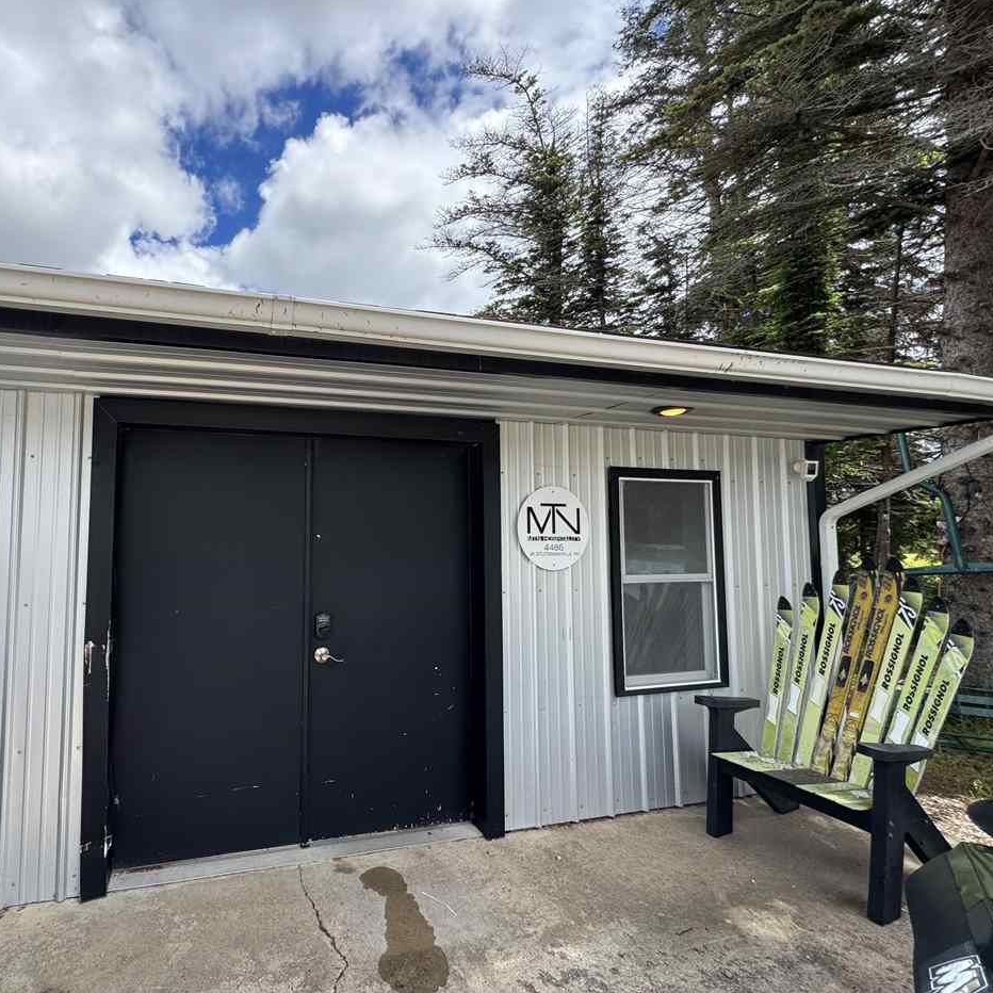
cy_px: 491
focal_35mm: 17
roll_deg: -0.4
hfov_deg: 81.1
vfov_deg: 84.0
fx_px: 552
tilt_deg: +2.7
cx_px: 330
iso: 40
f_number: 2.2
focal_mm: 2.22
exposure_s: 1/631
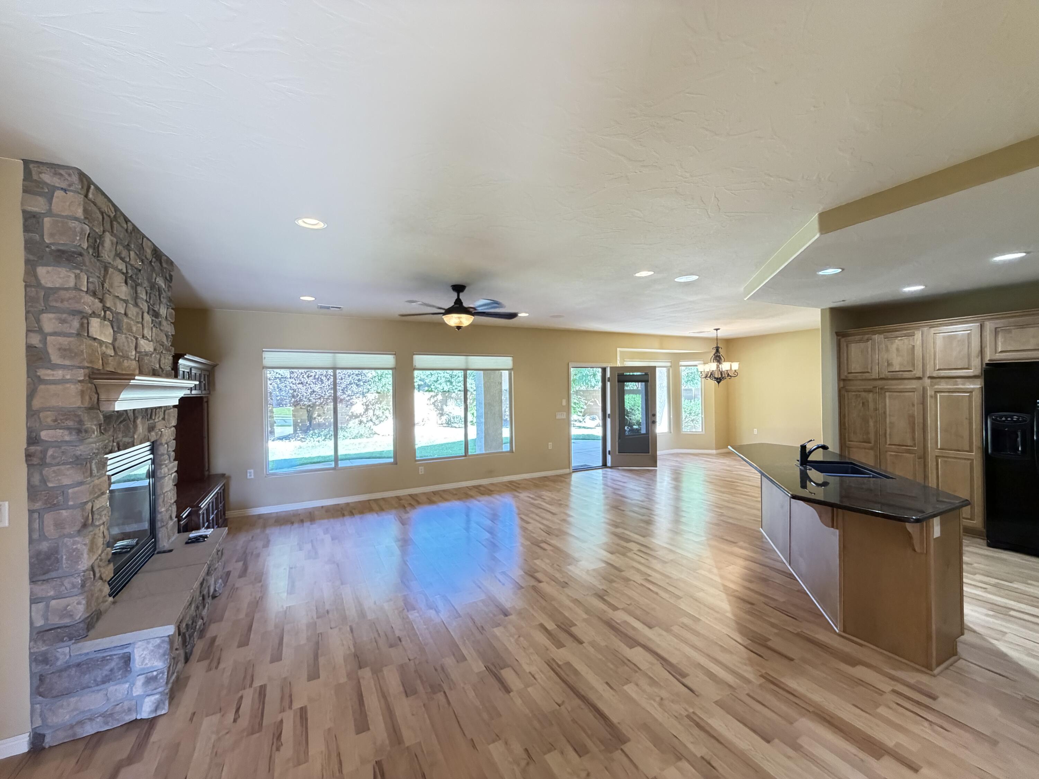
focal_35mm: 14
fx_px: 420
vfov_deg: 85.7
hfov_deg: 102.1
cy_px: 390
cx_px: 520
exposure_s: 1/60
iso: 640
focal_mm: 2.22
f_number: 2.2
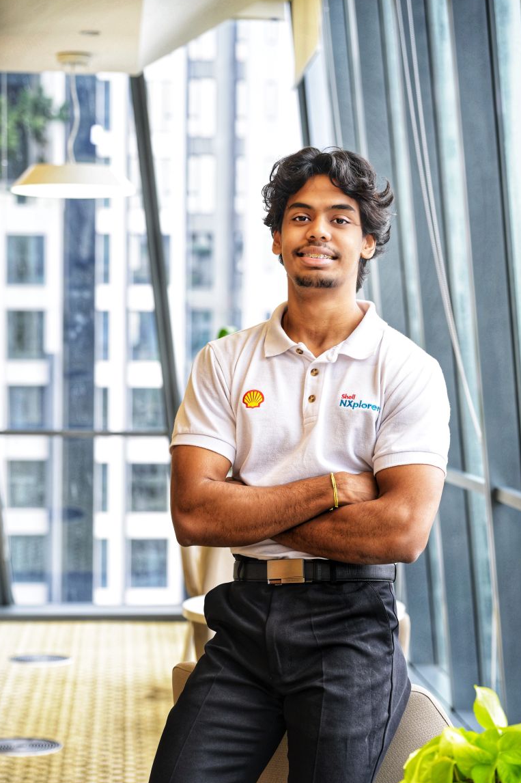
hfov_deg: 17.3
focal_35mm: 79
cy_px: 403
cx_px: 276
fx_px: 1716
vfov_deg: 25.7
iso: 200
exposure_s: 1/60
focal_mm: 73
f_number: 4
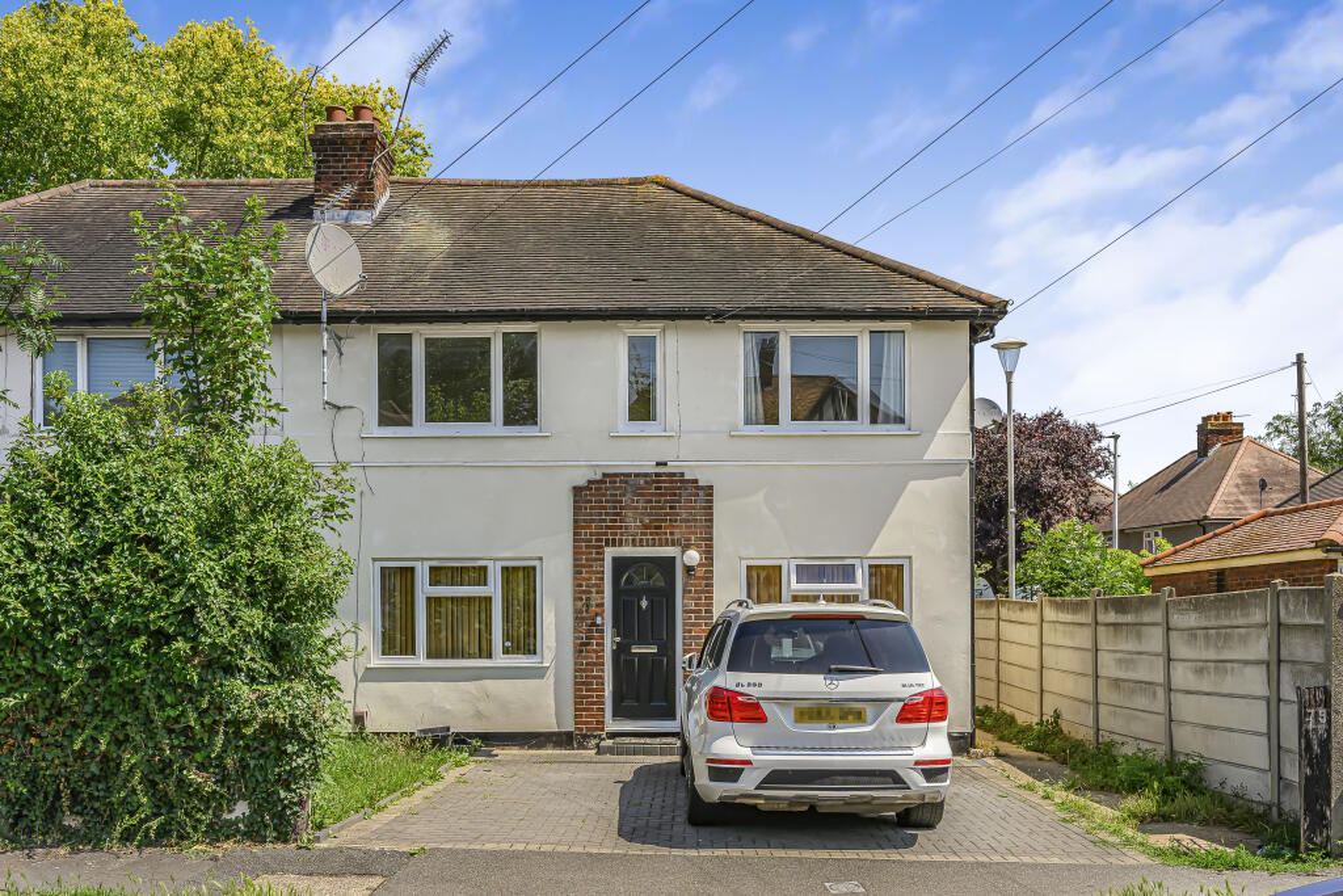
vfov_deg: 43.6
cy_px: 448
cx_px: 672
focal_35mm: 30
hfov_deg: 61.9
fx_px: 1119
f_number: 8
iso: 100
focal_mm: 30
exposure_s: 1/400
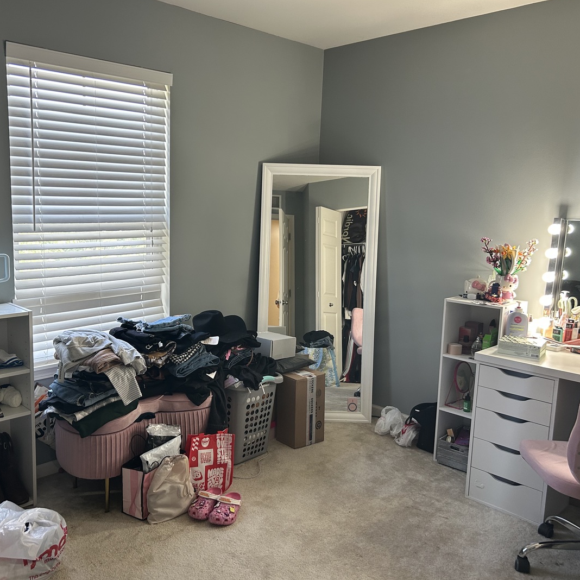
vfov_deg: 52.5
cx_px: 244
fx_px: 588
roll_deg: -1.4
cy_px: 288
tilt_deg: -8.2
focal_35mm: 31
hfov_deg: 52.3
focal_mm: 5.7
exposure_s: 1/120
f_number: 1.5
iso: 125
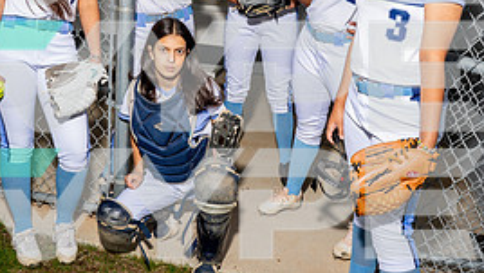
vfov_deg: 26.9
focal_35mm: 44
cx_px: 222
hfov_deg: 46.3
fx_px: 565
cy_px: 78
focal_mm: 25
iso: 160
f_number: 8
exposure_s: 1/250
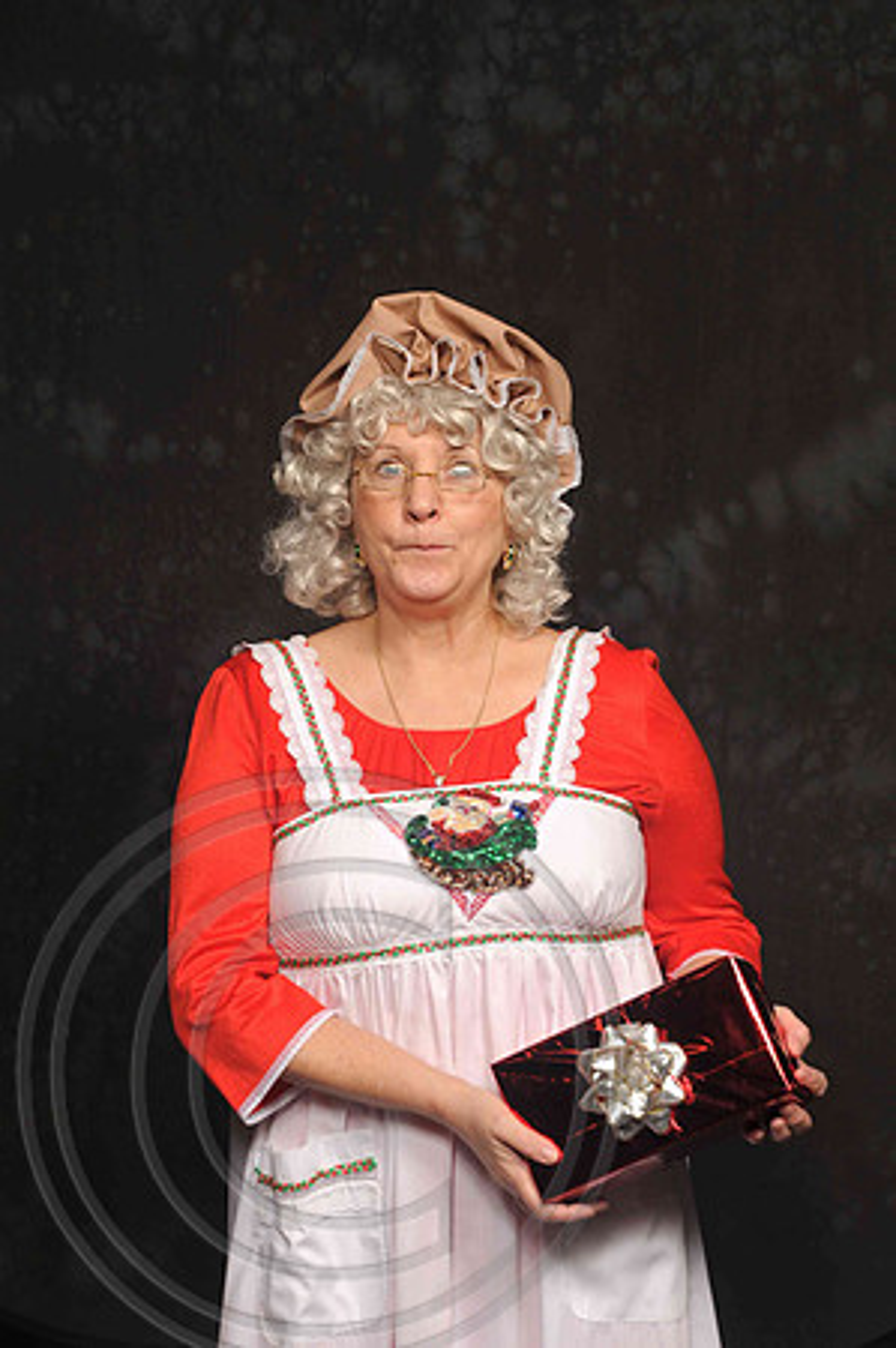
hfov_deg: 18.9
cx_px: 448
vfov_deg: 28.1
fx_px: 2694
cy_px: 674
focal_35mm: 72
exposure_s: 1/60
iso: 200
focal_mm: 48
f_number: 6.3
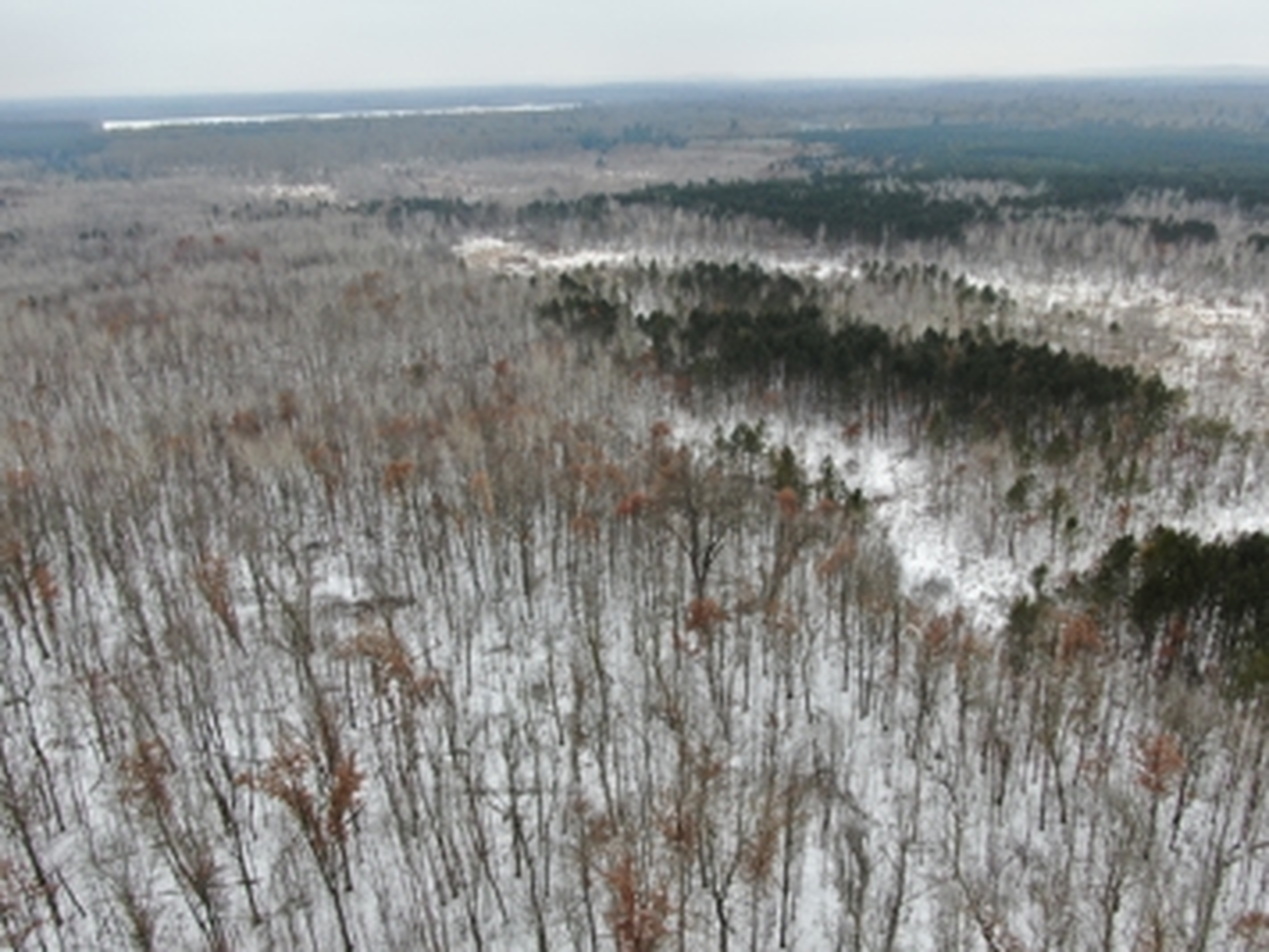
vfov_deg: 51.3
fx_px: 990
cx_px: 692
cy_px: 492
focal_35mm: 27
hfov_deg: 65.2
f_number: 2.8
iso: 100
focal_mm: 4.39
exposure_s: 1/120
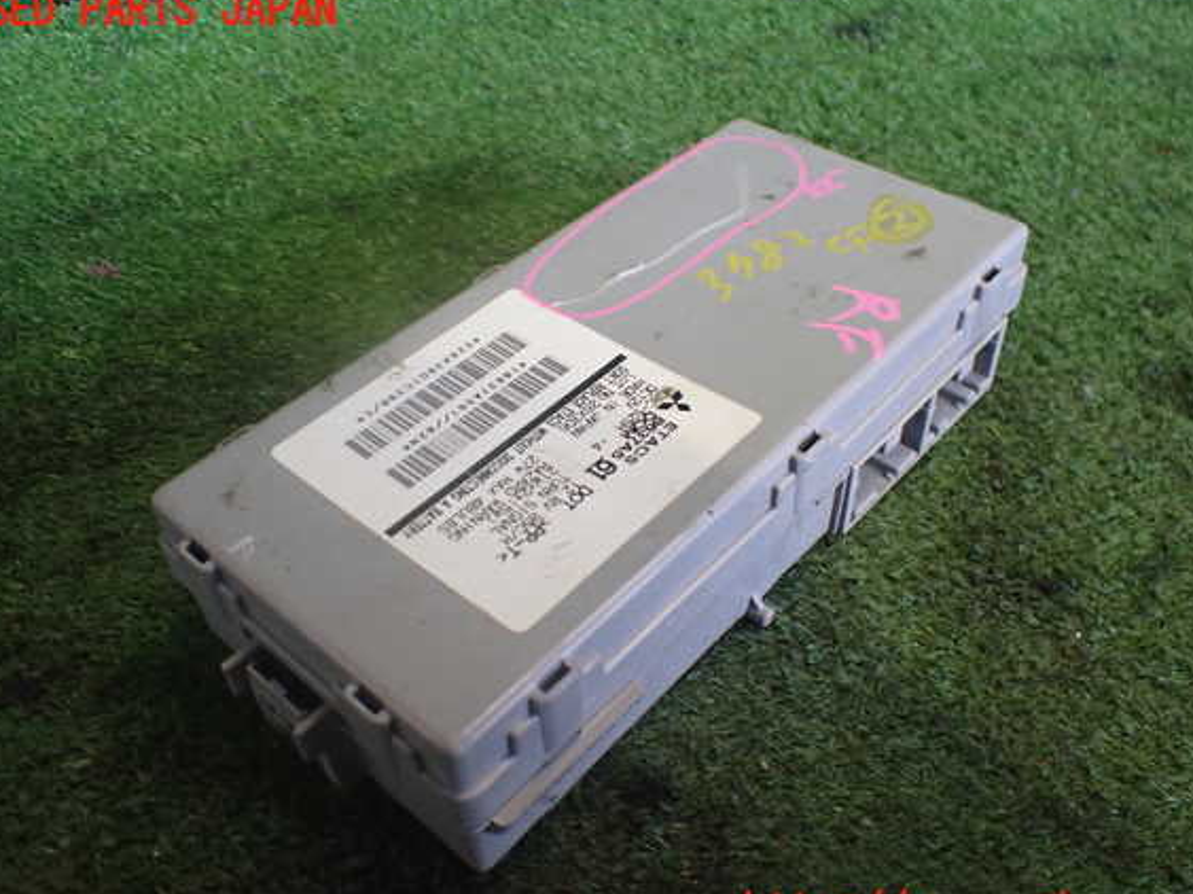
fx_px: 1103
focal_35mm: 32
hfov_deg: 56.8
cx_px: 587
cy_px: 462
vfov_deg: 44.1
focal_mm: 5.4
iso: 500
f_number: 2.3
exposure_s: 1/125
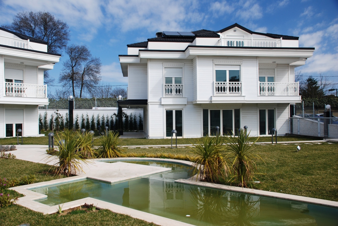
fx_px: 310
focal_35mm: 33
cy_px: 113
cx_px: 169
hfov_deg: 57.2
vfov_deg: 40.1
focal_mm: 22
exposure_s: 1/125
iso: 100
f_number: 5.6
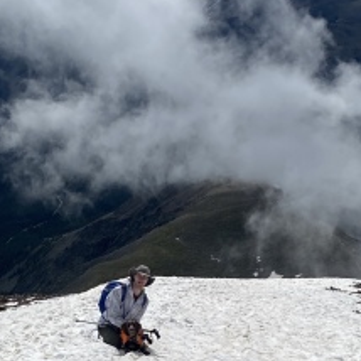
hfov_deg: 20.1
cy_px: 321
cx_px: 121
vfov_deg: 19.8
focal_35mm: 86
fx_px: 1015
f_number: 1.8
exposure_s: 1/12658
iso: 32
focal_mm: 4.25
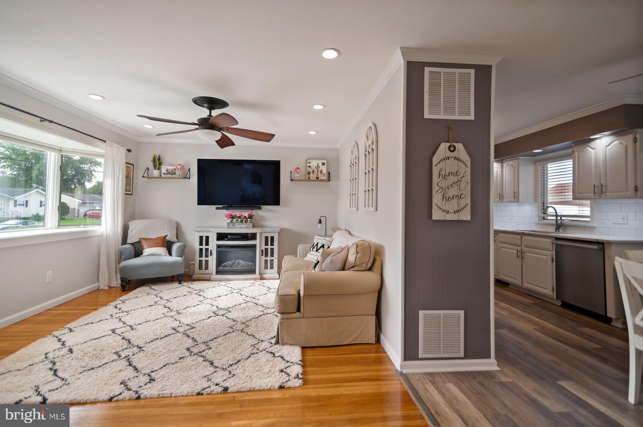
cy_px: 214
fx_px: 286
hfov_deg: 96.8
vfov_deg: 73.6
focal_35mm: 16
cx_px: 322
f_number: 9
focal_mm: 16
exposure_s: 1/100
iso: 320
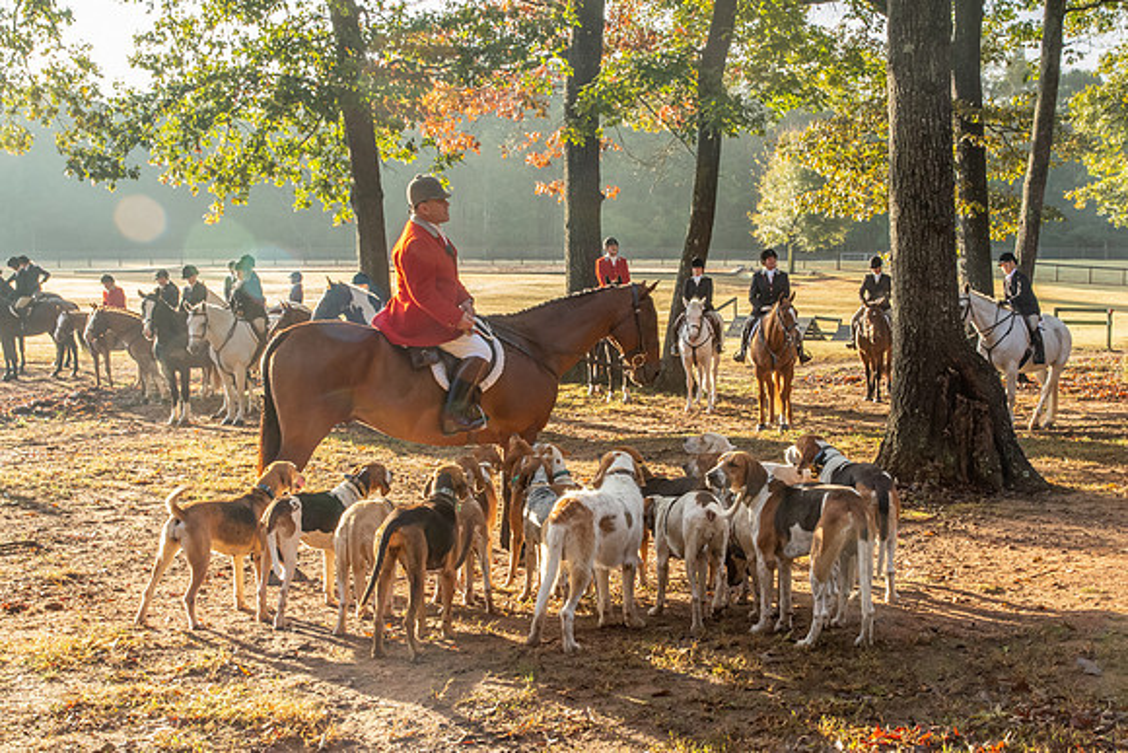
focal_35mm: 54
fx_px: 1681
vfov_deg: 25.2
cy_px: 415
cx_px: 635
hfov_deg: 37.0
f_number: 11
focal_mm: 31
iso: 1100
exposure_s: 1/125
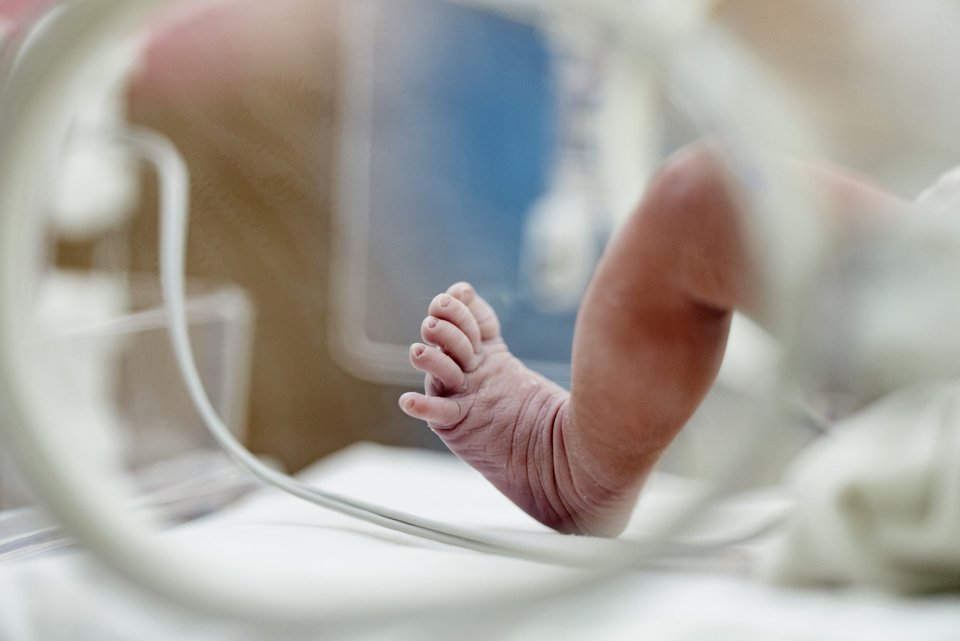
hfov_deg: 15.2
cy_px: 320
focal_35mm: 135
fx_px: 3602
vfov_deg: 10.2
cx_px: 480
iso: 640
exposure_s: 1/400
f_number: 1.8
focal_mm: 135
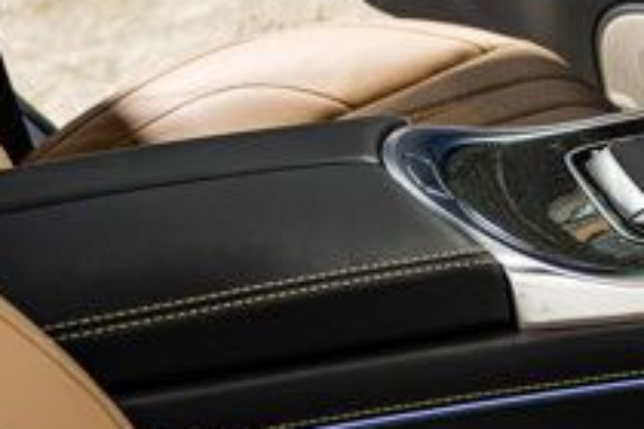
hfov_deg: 15.4
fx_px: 2093
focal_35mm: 117
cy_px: -225
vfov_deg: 11.2
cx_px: 1116
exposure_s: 1/60
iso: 1600
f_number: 4
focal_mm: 24
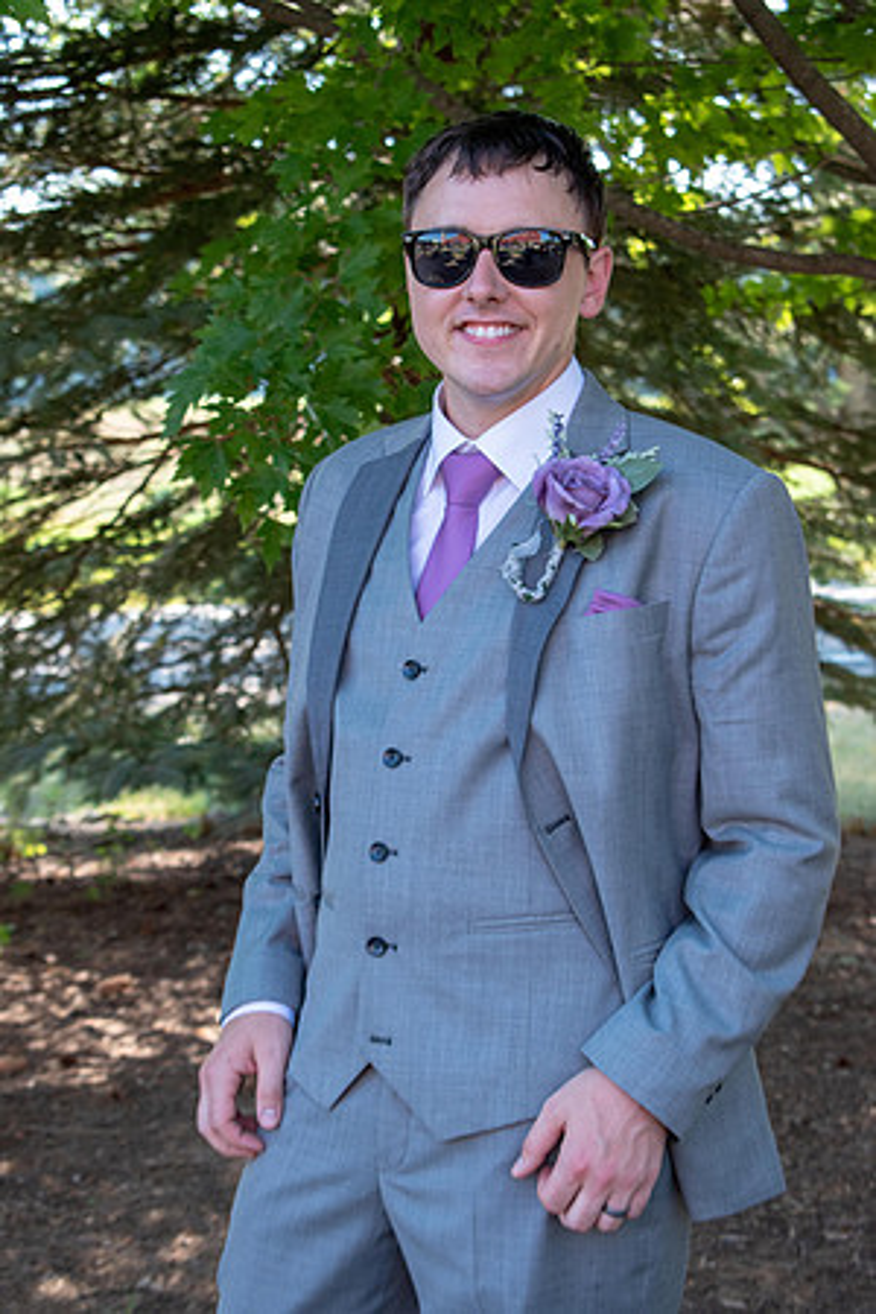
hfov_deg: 16.6
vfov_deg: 24.6
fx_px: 3011
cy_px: 657
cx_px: 438
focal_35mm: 82
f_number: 6.3
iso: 400
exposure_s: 1/160
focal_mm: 55
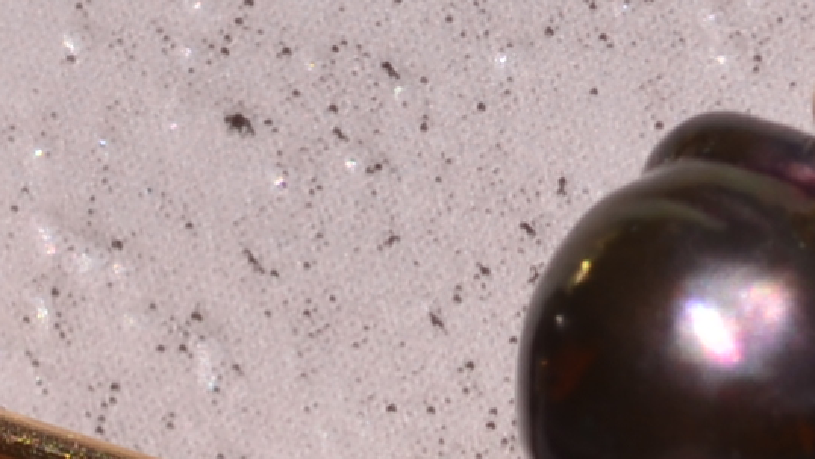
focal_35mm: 754
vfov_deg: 1.6
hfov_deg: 2.9
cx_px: 526
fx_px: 16308
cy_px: -376
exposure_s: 1/125
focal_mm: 105
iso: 100
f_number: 22
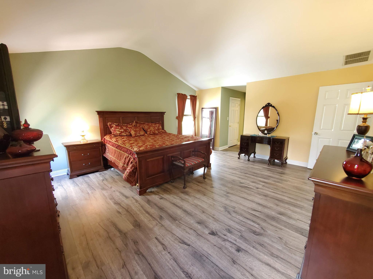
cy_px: 140
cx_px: 186
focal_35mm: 13
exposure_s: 1/30
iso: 400
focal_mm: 1.8
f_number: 2.2
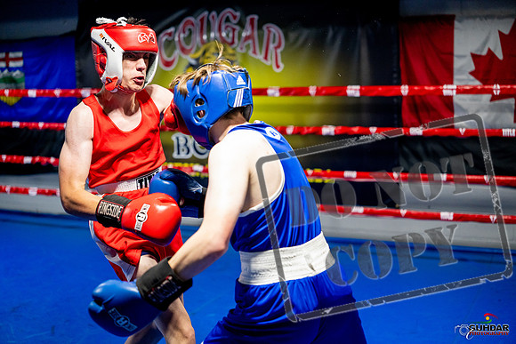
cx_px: 258
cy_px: 172
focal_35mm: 50
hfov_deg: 39.6
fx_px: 717
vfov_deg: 27.0
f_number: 2
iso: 4000
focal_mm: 50
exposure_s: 1/1000
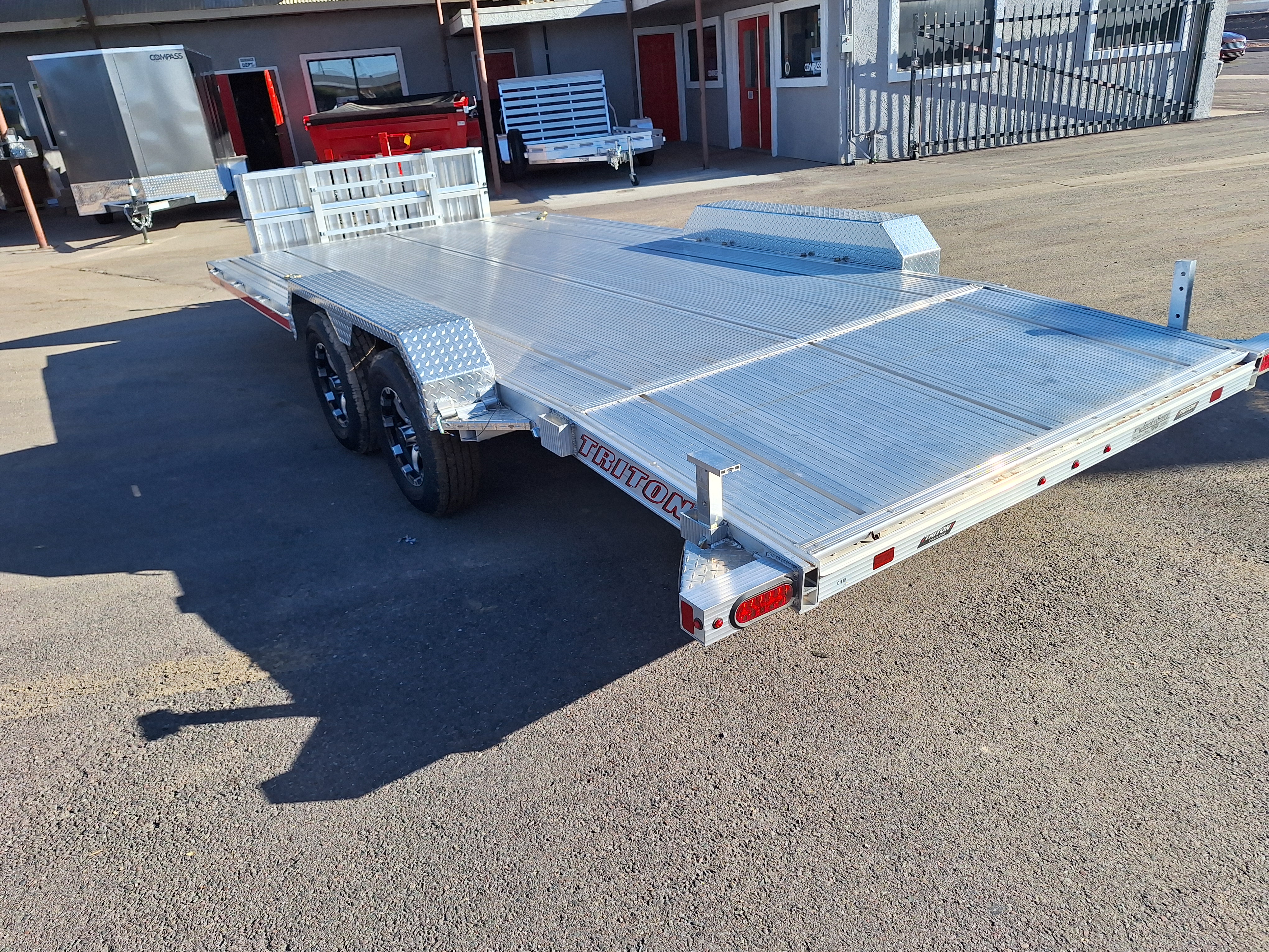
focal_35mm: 23
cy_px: 476
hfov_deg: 73.9
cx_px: 634
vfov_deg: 58.9
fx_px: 843
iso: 40
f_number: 1.8
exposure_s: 1/2252
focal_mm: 5.54
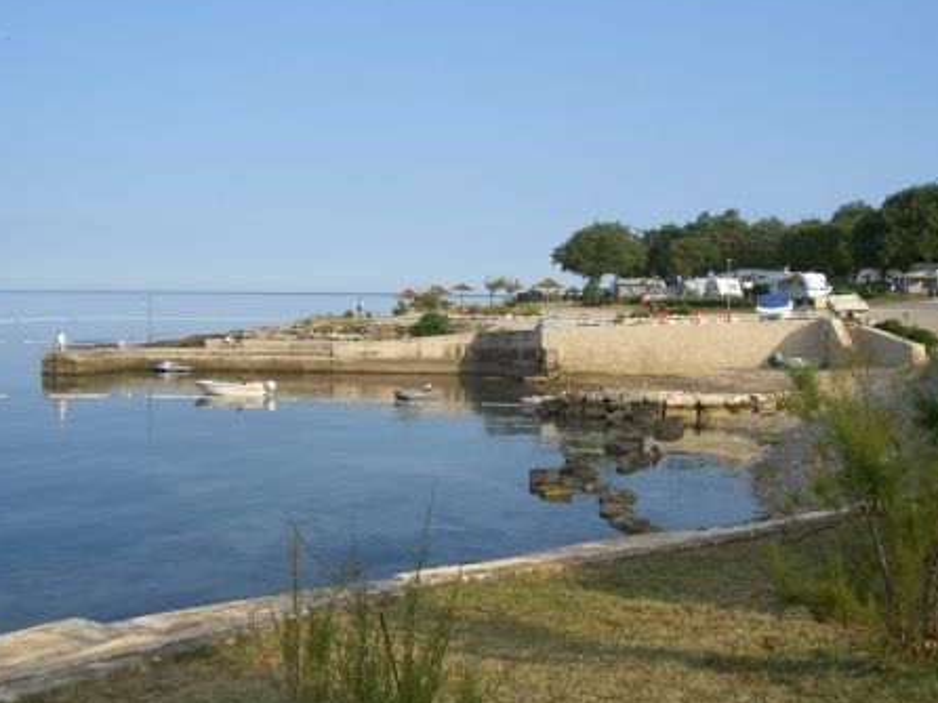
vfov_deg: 30.2
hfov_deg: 39.7
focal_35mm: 48
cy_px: 349
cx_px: 502
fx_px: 1300
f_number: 4.3
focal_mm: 6.2
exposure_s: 1/400
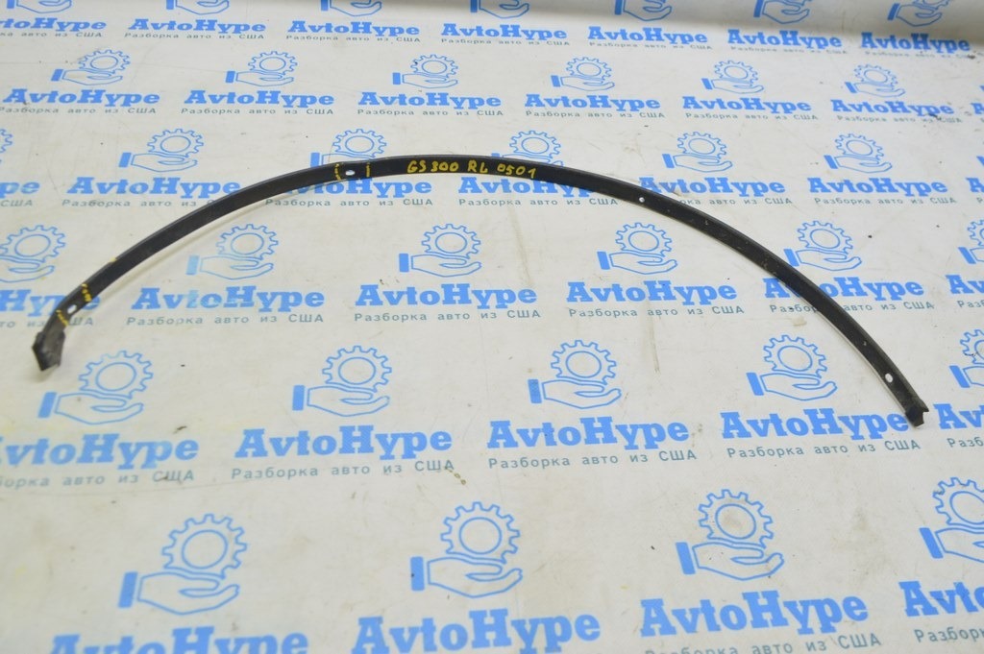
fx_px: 901
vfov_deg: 39.9
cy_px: 327
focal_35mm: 33
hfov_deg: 57.3
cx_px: 492
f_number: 5.6
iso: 400
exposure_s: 1/20
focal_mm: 22
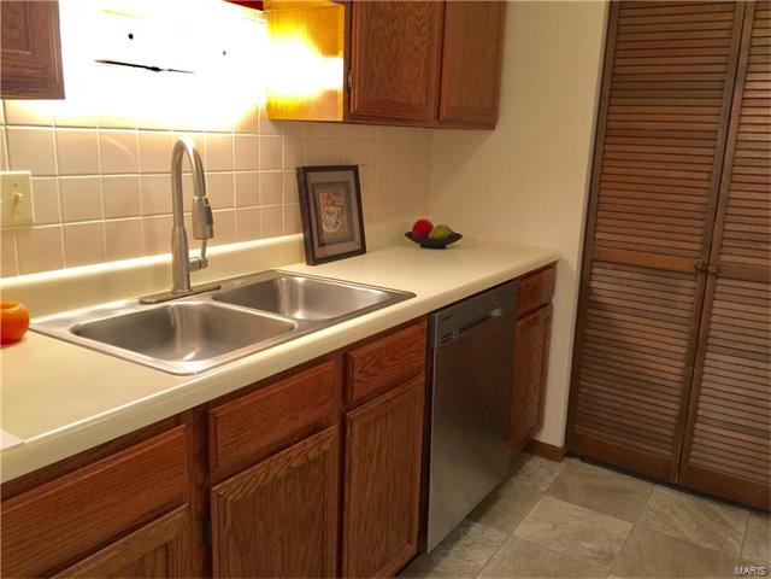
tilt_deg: -11.7
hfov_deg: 61.7
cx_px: 386
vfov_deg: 48.2
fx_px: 646
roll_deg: -2.9
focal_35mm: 29
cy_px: 290
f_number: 2.2
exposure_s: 1/30
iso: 50
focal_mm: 4.15
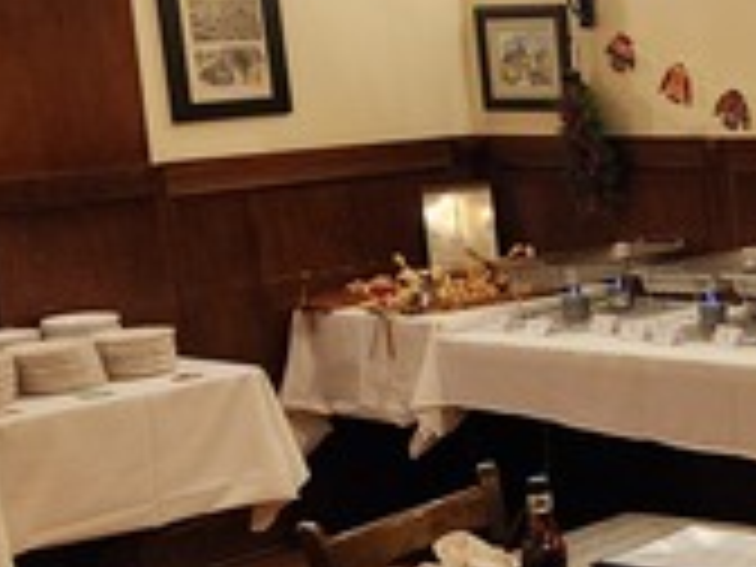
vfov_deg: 18.0
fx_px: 1791
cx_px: 1161
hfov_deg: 20.2
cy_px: 288
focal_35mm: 82
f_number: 1.8
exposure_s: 1/60
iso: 640
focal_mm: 5.4
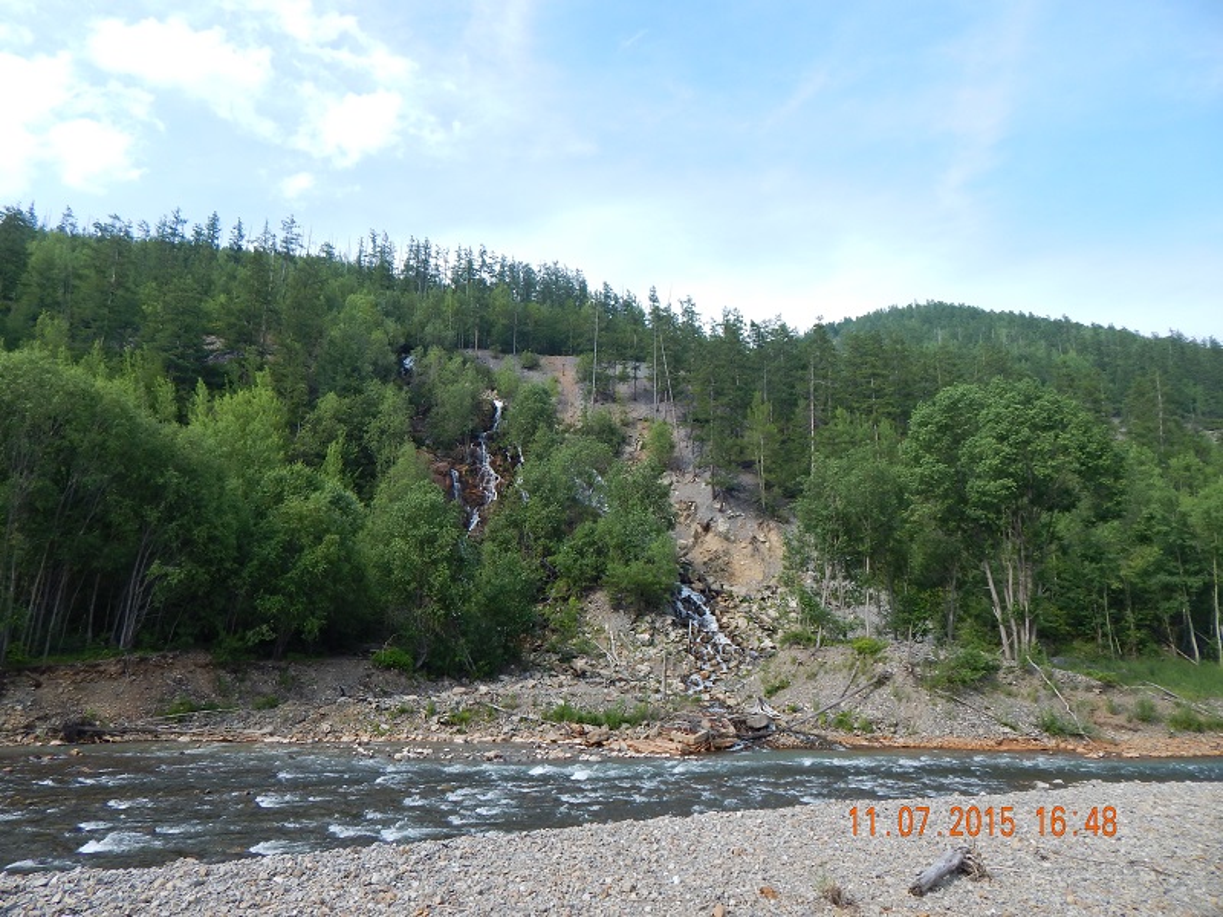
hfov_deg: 76.4
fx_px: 777
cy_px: 458
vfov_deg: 61.1
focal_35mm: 22
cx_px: 612
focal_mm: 4
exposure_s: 1/1250
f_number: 3
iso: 125
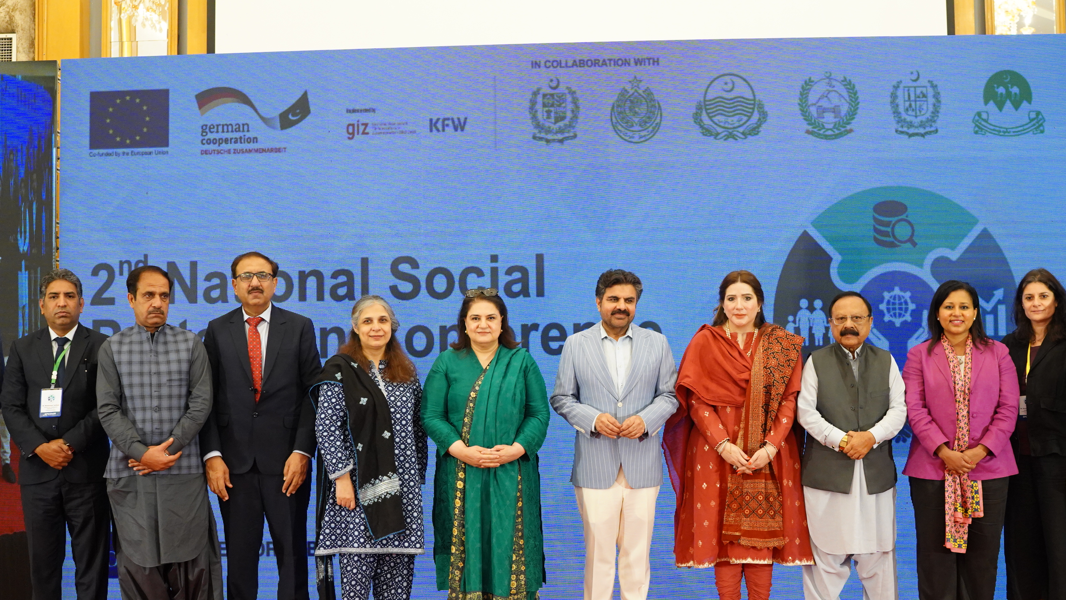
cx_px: 610
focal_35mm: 46
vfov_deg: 26.0
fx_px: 1300
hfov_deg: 44.5
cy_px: 334
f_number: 4
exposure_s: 1/125
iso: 3200
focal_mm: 35
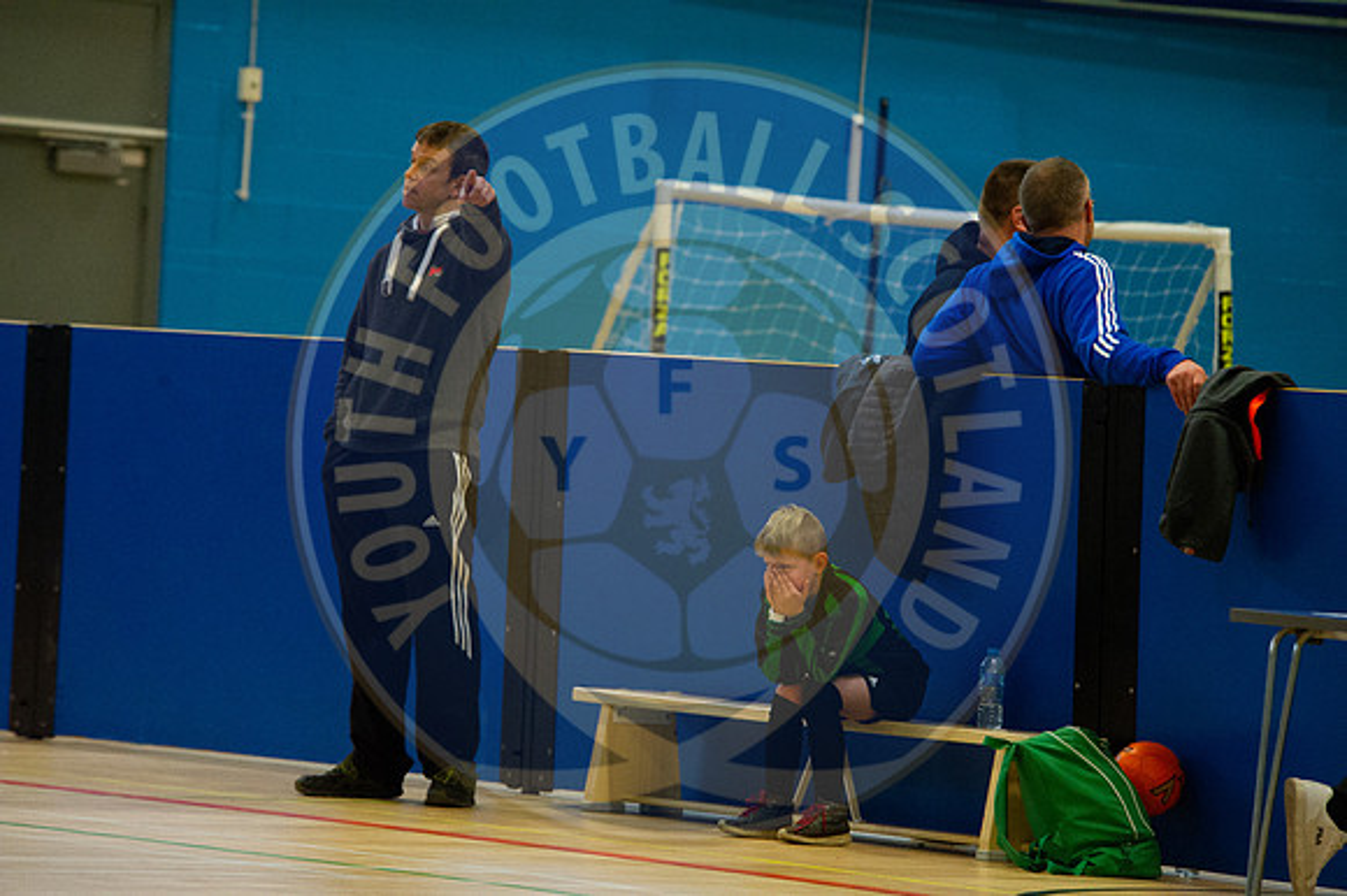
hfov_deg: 8.2
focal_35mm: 250
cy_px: 448
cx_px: 674
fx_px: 9348
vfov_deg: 5.5
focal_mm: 250
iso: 8000
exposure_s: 1/320
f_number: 6.3
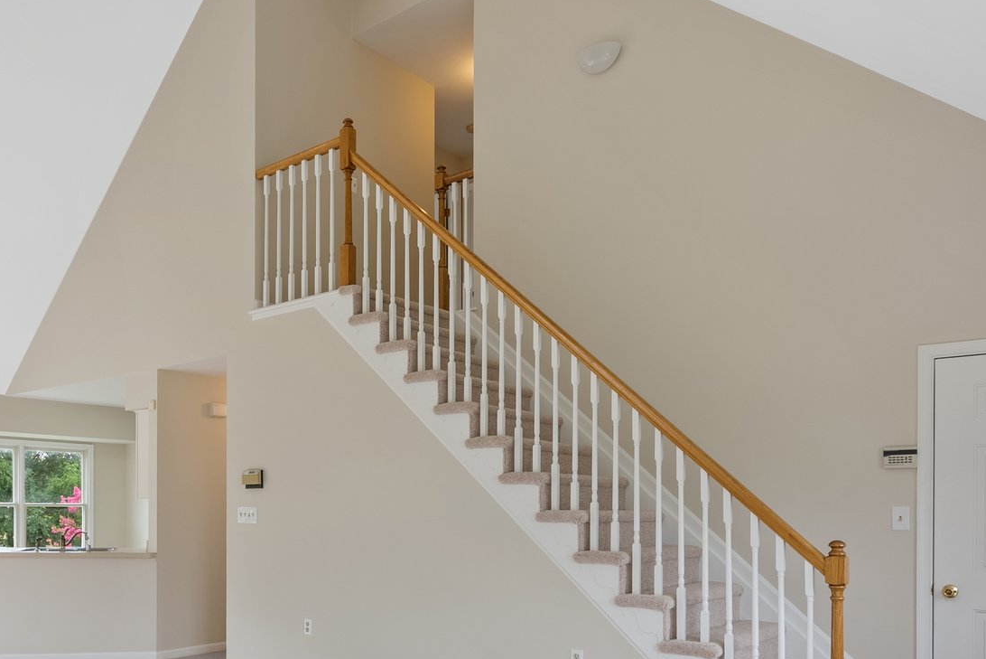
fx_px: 822
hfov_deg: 60.9
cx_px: 359
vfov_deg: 42.3
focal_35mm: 30
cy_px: 498
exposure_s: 1/8
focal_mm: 16
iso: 250
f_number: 8
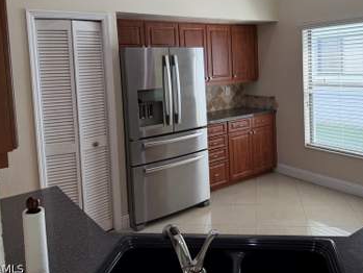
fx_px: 346
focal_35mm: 33
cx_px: 212
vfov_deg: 42.4
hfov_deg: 55.0
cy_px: 90
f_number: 1.78
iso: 125
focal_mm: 6.76
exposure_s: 1/199
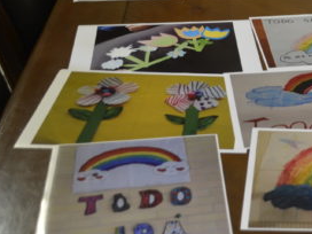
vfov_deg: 19.0
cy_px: 77
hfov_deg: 23.3
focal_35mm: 77
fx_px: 696
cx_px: 368
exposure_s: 1/60
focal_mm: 21
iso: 500
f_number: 4
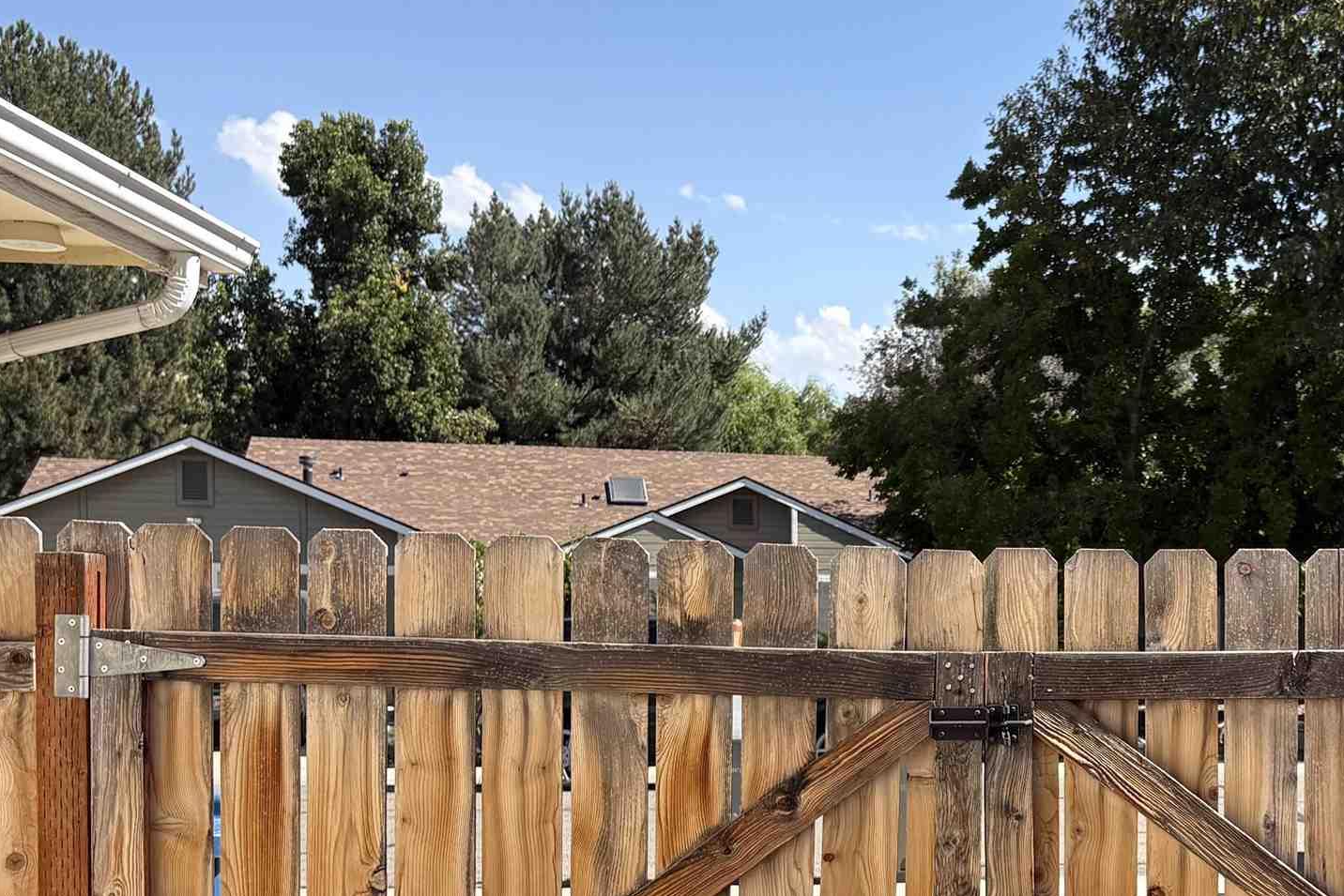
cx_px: 1123
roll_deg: +0.1
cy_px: 766
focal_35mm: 58
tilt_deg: -3.4
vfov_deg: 22.9
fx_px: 2165
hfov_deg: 33.2
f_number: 1.6
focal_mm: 5.96
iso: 50
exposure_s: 1/1799
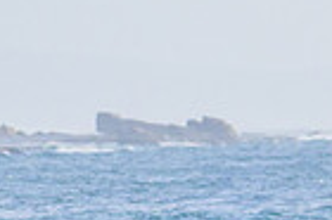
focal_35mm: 2098
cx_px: 251
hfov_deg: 1.0
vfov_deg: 0.7
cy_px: 222
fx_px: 19325
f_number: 13
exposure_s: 1/2000
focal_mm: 370
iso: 1000
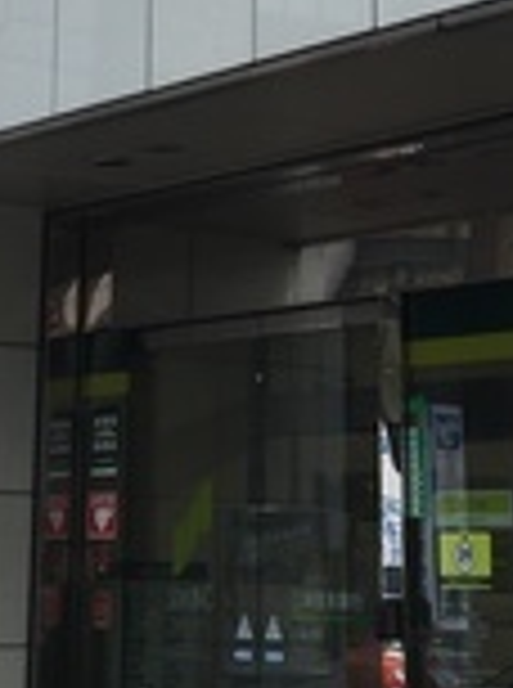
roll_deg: -0.1
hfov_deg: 12.9
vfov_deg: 16.8
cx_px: 252
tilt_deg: +15.8
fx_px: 2262
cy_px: -67
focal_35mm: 114
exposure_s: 1/304
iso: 25
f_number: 2.2
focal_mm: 4.15
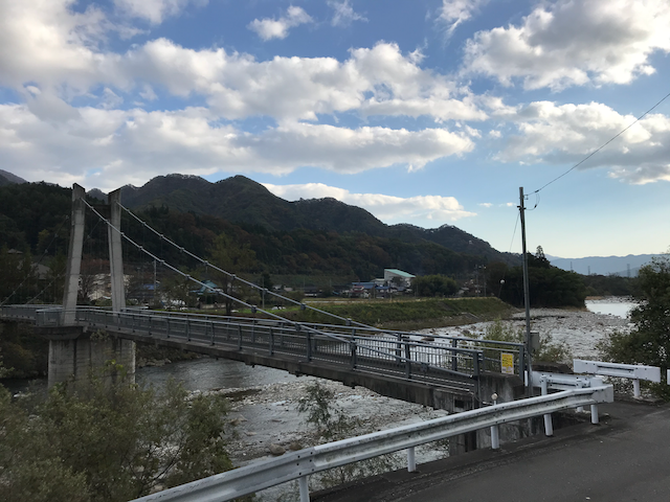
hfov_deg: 63.4
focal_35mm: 28
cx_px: 335
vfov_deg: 49.7
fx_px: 542
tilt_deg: +4.7
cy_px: 251
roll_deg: +0.3
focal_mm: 3.99
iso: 20
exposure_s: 1/1709
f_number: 1.8
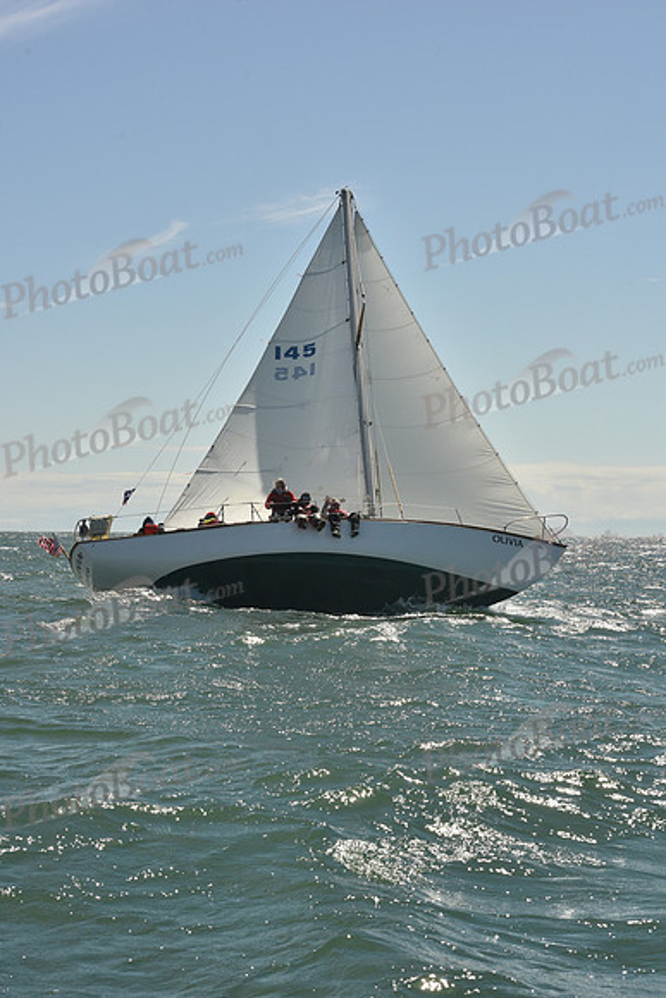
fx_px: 1941
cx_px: 333
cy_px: 499
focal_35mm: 70
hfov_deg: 19.5
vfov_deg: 28.8
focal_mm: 70
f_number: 13
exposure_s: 1/800
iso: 320
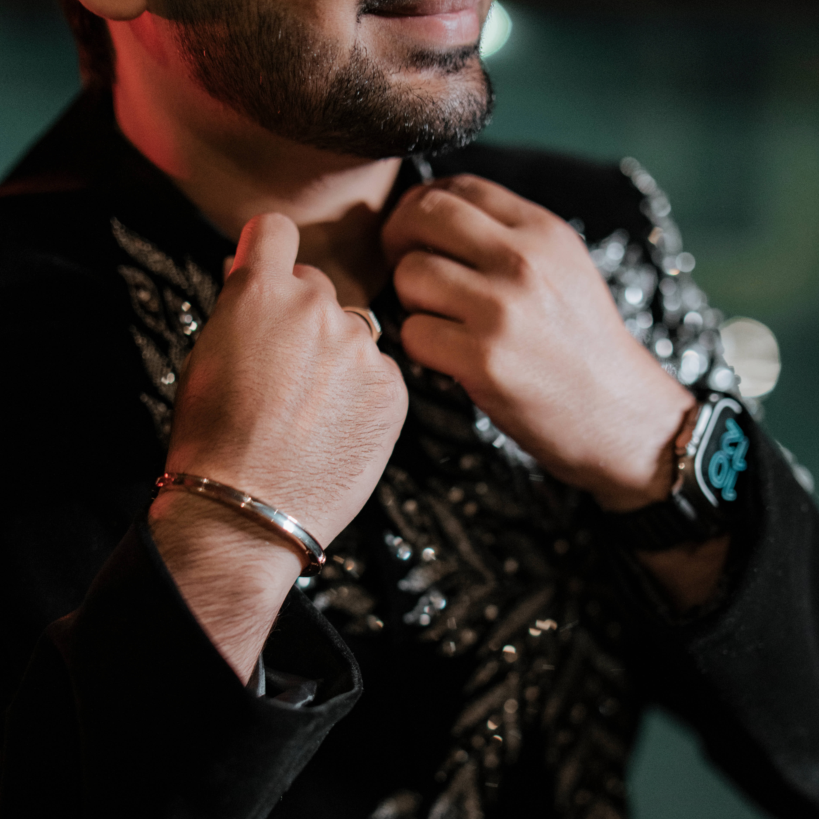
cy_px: 508
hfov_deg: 26.9
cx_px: 411
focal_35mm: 64
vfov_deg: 26.8
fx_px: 1713
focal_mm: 50
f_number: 1.4
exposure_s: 1/200
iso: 1600
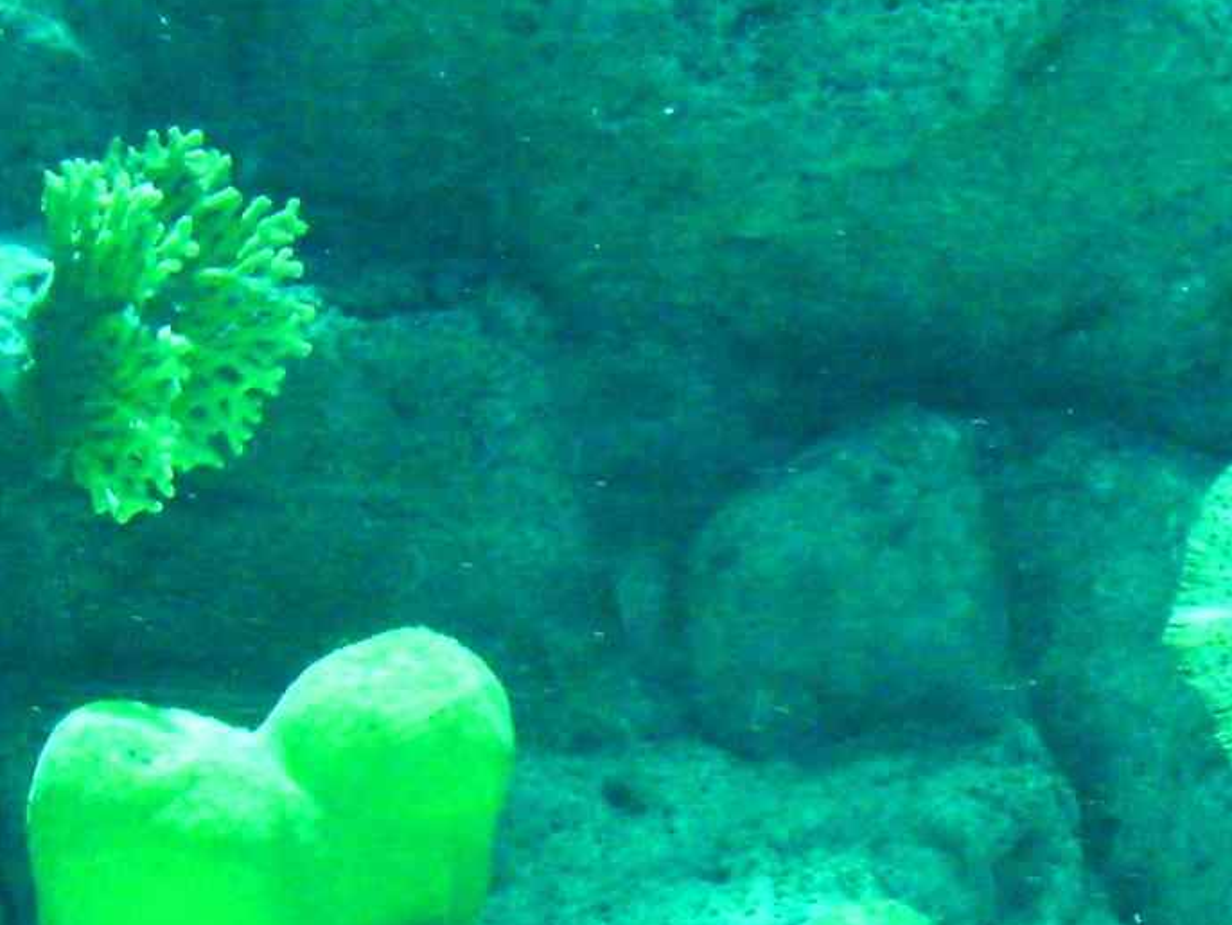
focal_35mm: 102
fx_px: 3631
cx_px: 1650
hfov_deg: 17.9
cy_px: 873
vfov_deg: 14.3
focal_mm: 5.8
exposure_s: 1/40
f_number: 2.6
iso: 320
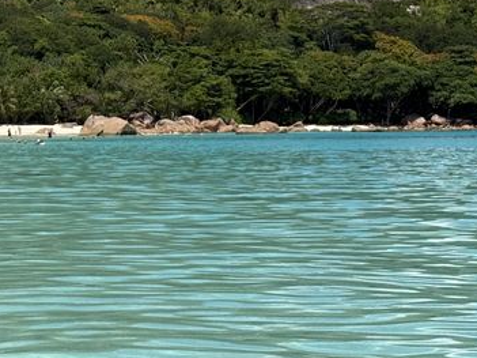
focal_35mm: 123
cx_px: 86
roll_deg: +0.0
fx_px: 1694
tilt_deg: +3.9
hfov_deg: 15.9
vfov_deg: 11.9
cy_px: 25
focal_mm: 6.76
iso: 100
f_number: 1.78
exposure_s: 1/9901
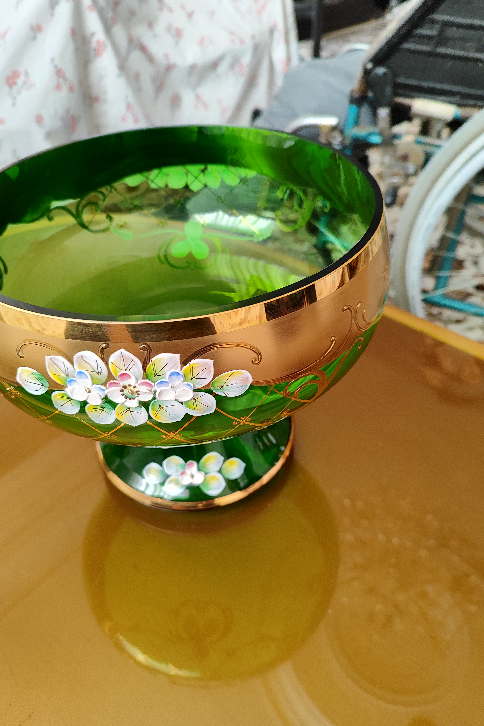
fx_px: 504
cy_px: 363
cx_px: 241
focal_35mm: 25
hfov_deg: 51.3
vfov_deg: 71.5
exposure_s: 1/50
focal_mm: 5.89
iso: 430
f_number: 1.89
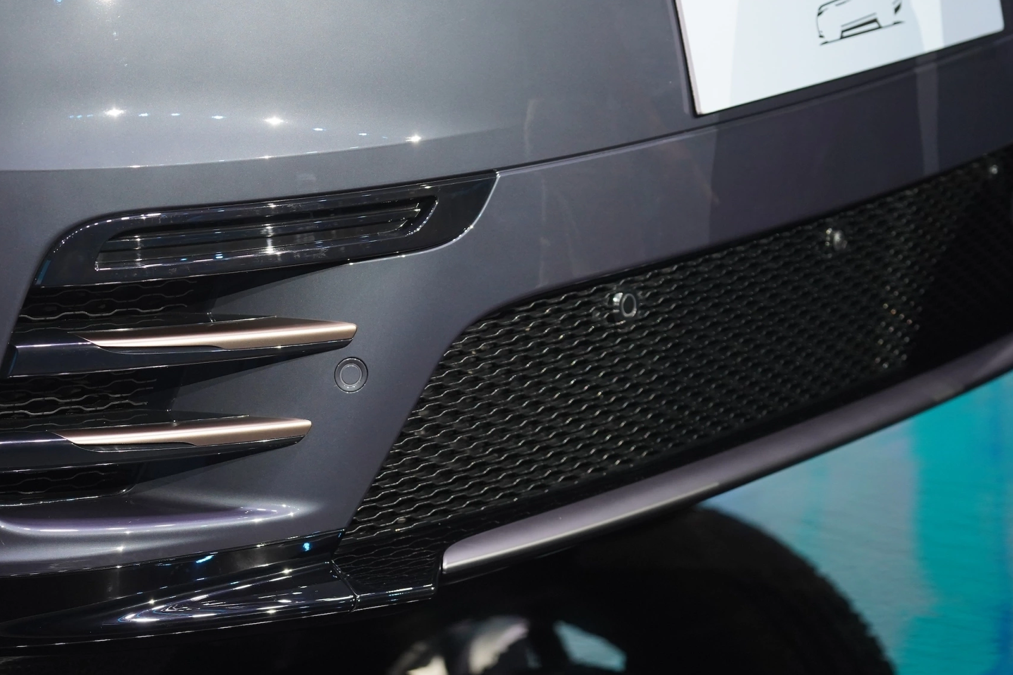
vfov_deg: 7.9
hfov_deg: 11.8
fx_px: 4895
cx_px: 376
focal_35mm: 174
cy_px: 337
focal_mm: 123
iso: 1600
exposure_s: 1/250
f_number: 4
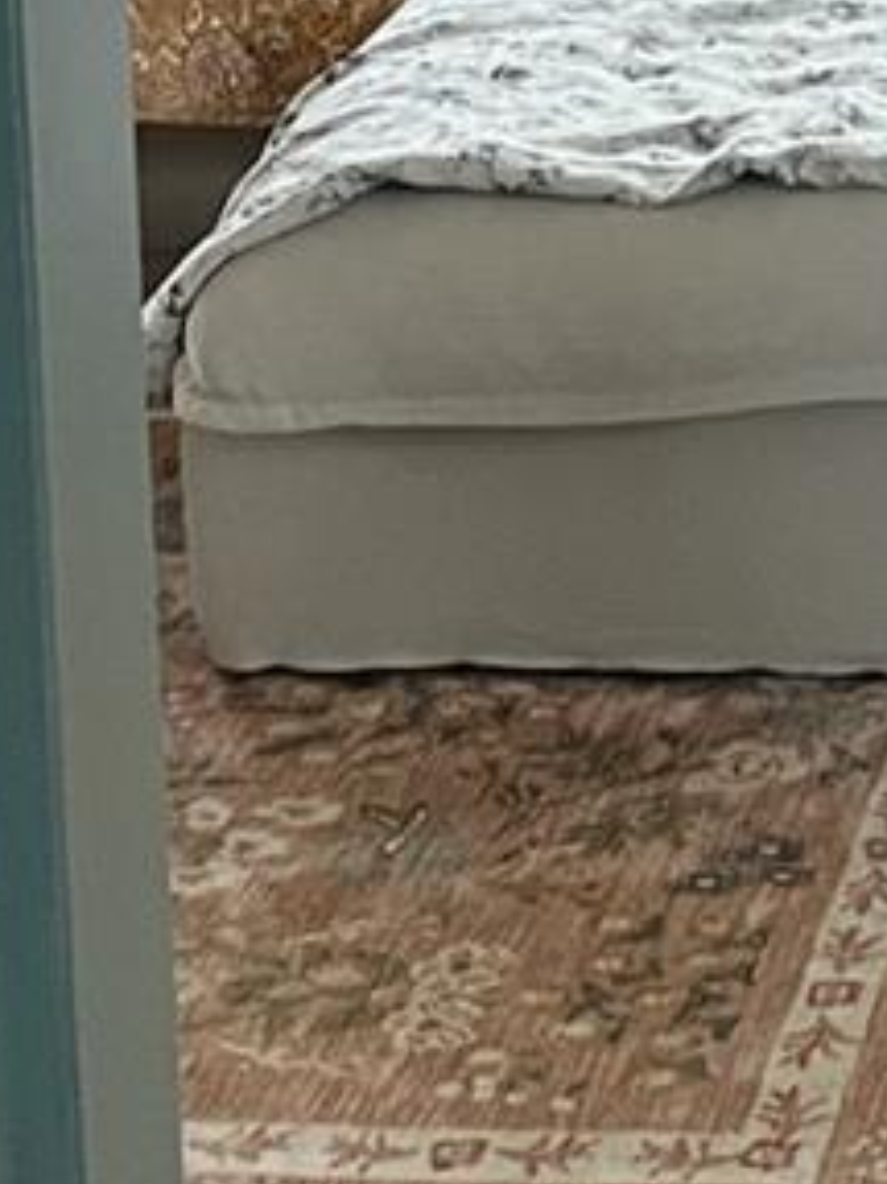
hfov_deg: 10.3
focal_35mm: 139
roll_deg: -0.7
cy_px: -367
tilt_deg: -10.6
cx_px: 1328
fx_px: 4753
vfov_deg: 13.7
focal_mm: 5.7
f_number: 1.5
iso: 320
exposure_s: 1/60
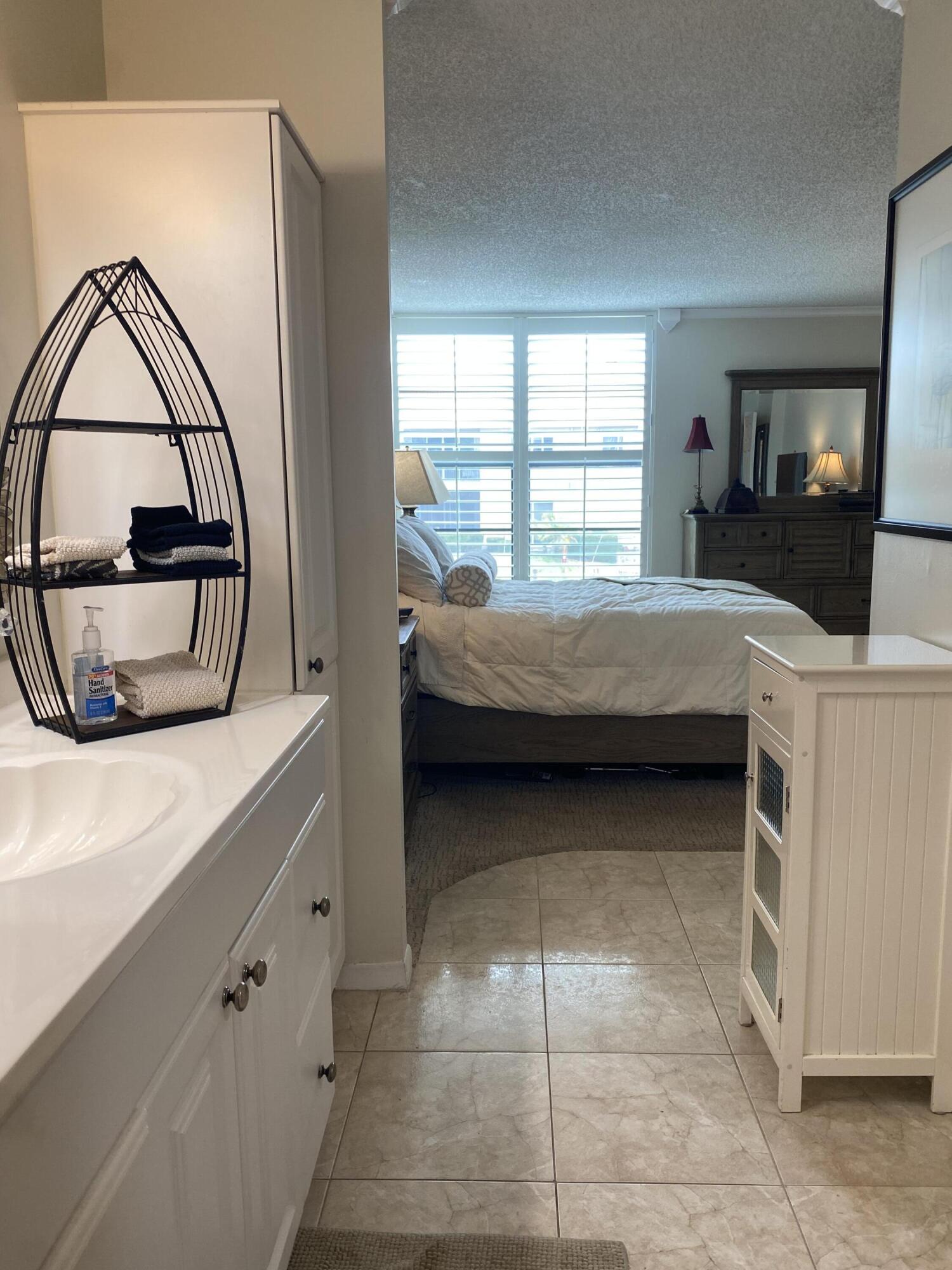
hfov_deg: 53.1
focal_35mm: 26
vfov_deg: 67.3
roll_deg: -0.3
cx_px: 476
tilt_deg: -7.9
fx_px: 953
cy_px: 635
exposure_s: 1/120
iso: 80
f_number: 1.8
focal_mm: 4.25
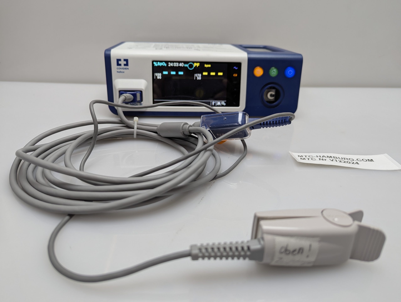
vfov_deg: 56.9
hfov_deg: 71.5
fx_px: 278
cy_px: 151
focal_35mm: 24
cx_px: 200
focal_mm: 6.81
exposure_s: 1/100
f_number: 1.85
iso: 75
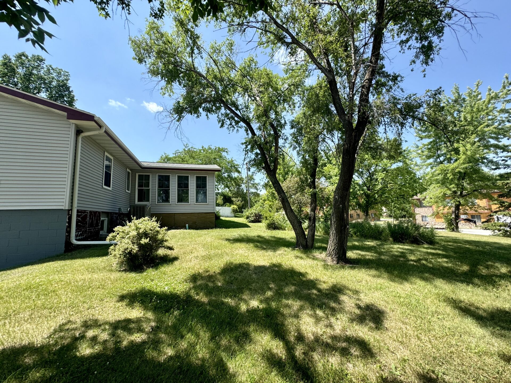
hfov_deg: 102.1
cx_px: 256
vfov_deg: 85.7
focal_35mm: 14
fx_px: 207
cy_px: 192
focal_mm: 2.22
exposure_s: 1/804
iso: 50
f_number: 2.2
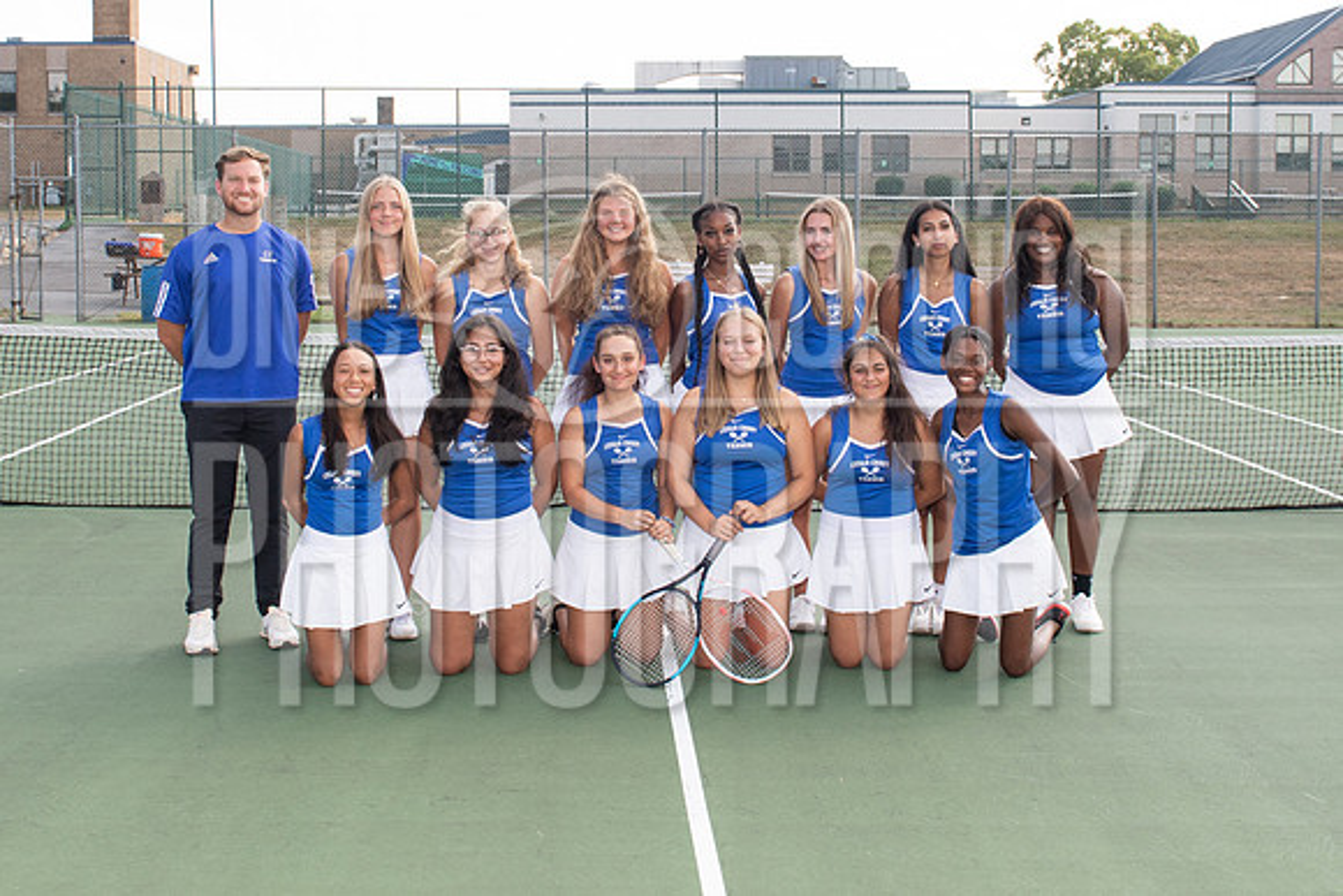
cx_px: 655
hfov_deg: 41.0
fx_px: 1797
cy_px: 337
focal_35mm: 48
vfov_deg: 27.9
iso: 320
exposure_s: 1/250
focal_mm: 24
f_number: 8
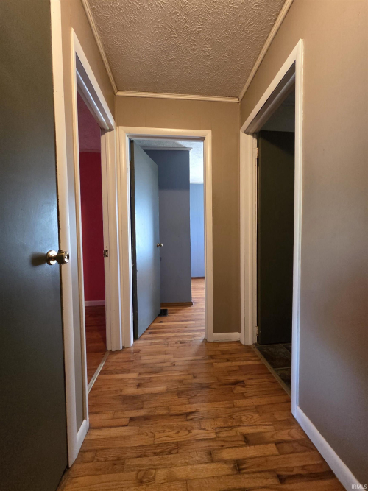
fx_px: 184
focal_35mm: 13
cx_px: 184
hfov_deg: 89.9
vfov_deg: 106.2
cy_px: 246
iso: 1000
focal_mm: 2.2
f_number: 2.2
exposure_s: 1/60
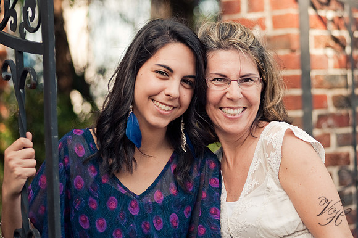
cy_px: 119
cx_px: 179
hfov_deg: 19.5
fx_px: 1044
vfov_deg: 13.0
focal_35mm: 105
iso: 320
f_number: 2.8
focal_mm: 105
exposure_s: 1/640
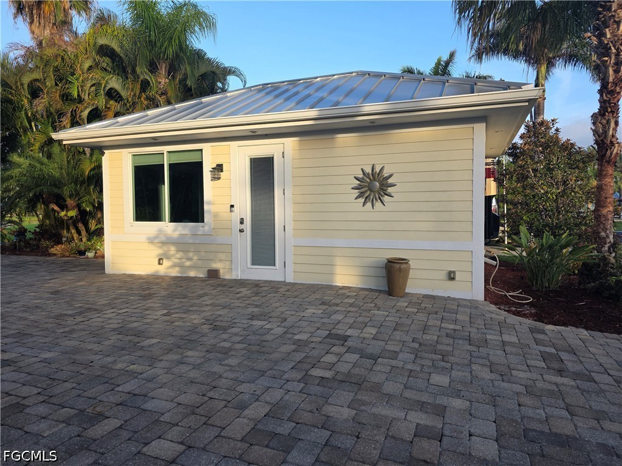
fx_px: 413
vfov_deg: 58.9
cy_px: 233
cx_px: 311
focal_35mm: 23
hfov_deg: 73.9
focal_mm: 6.3
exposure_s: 1/359
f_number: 1.7
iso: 25
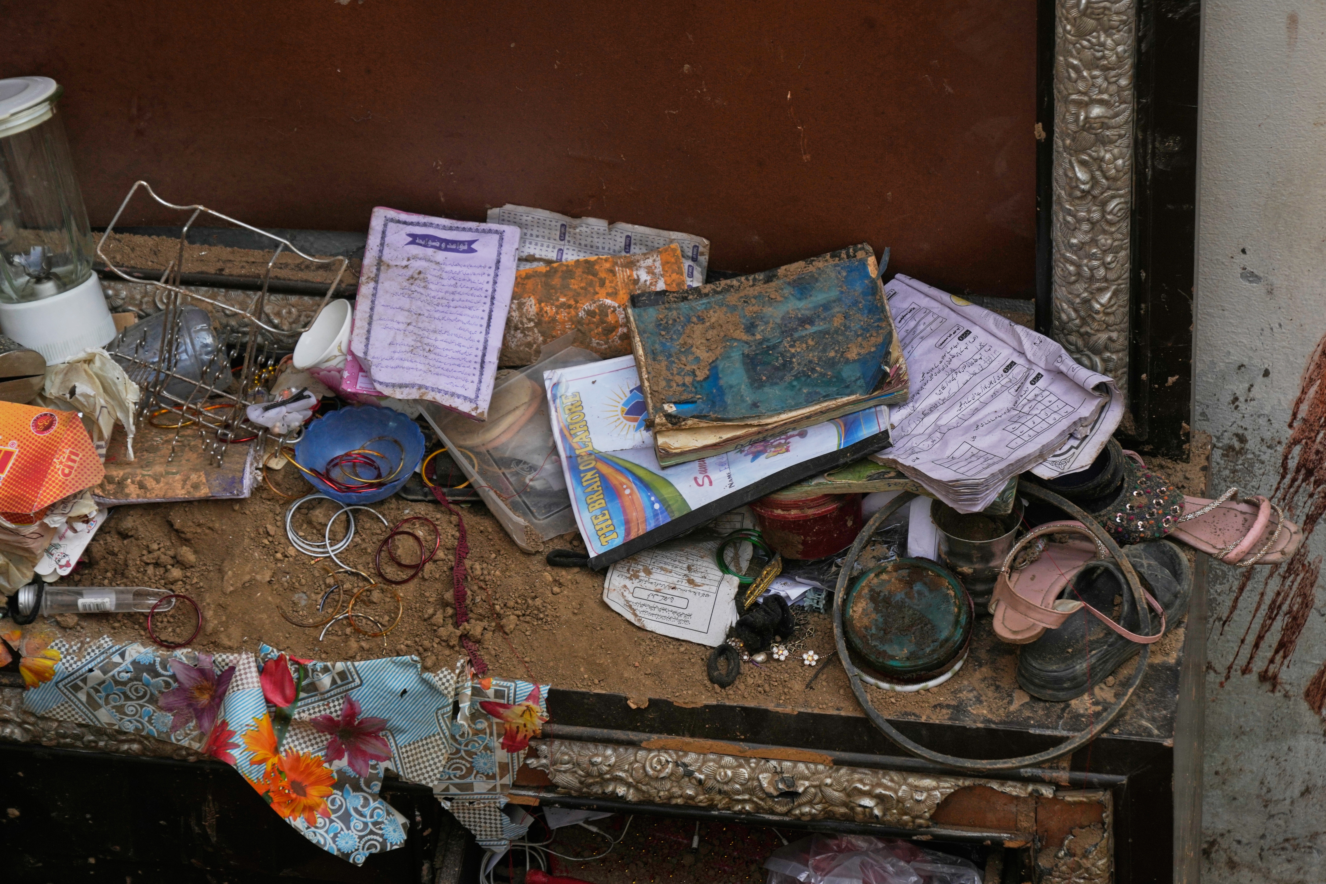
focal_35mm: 200
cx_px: 663
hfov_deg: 10.3
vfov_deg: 6.9
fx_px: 7366
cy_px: 442
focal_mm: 200
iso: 400
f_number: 5.6
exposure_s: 1/500
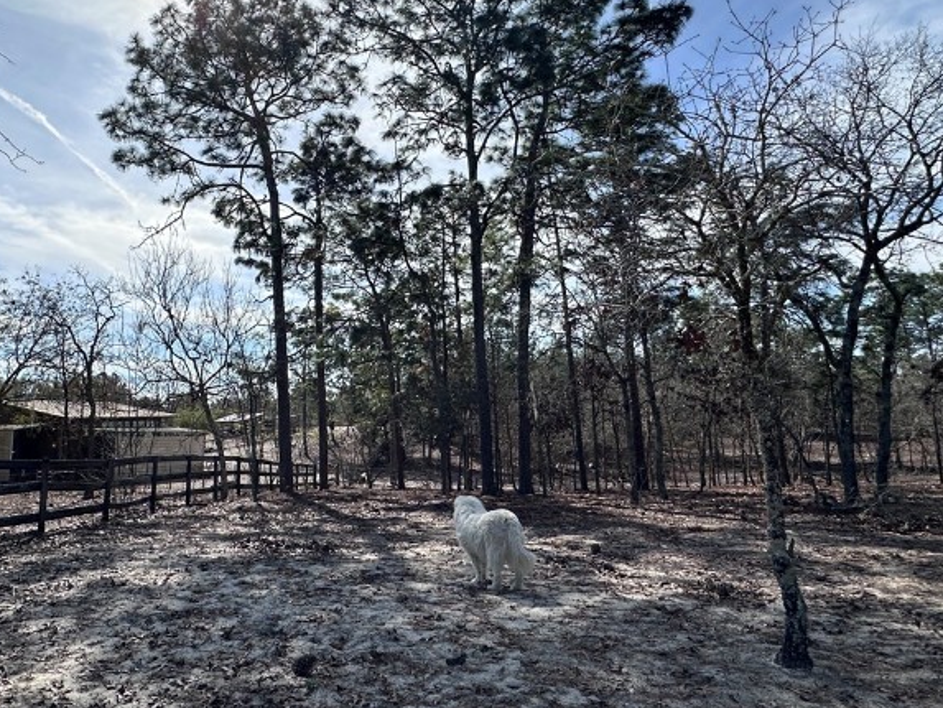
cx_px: 351
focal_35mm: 25
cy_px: 326
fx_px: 681
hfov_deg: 68.2
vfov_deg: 54.8
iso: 50
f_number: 2.2
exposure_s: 1/3205
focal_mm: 2.22
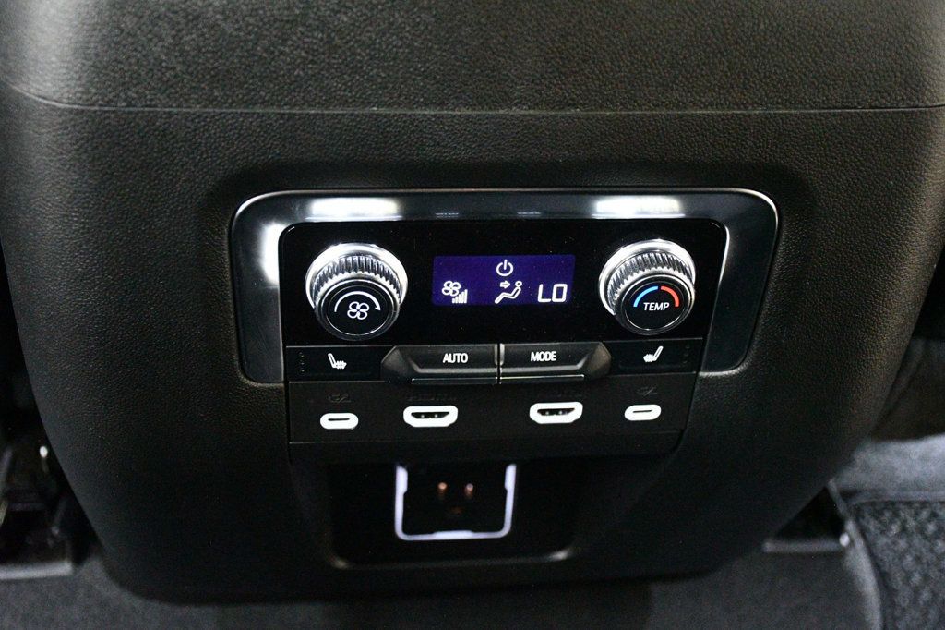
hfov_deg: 38.9
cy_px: 315
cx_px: 472
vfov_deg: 26.5
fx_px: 1338
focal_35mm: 51
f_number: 4.2
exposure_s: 1/60
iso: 12800
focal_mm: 34
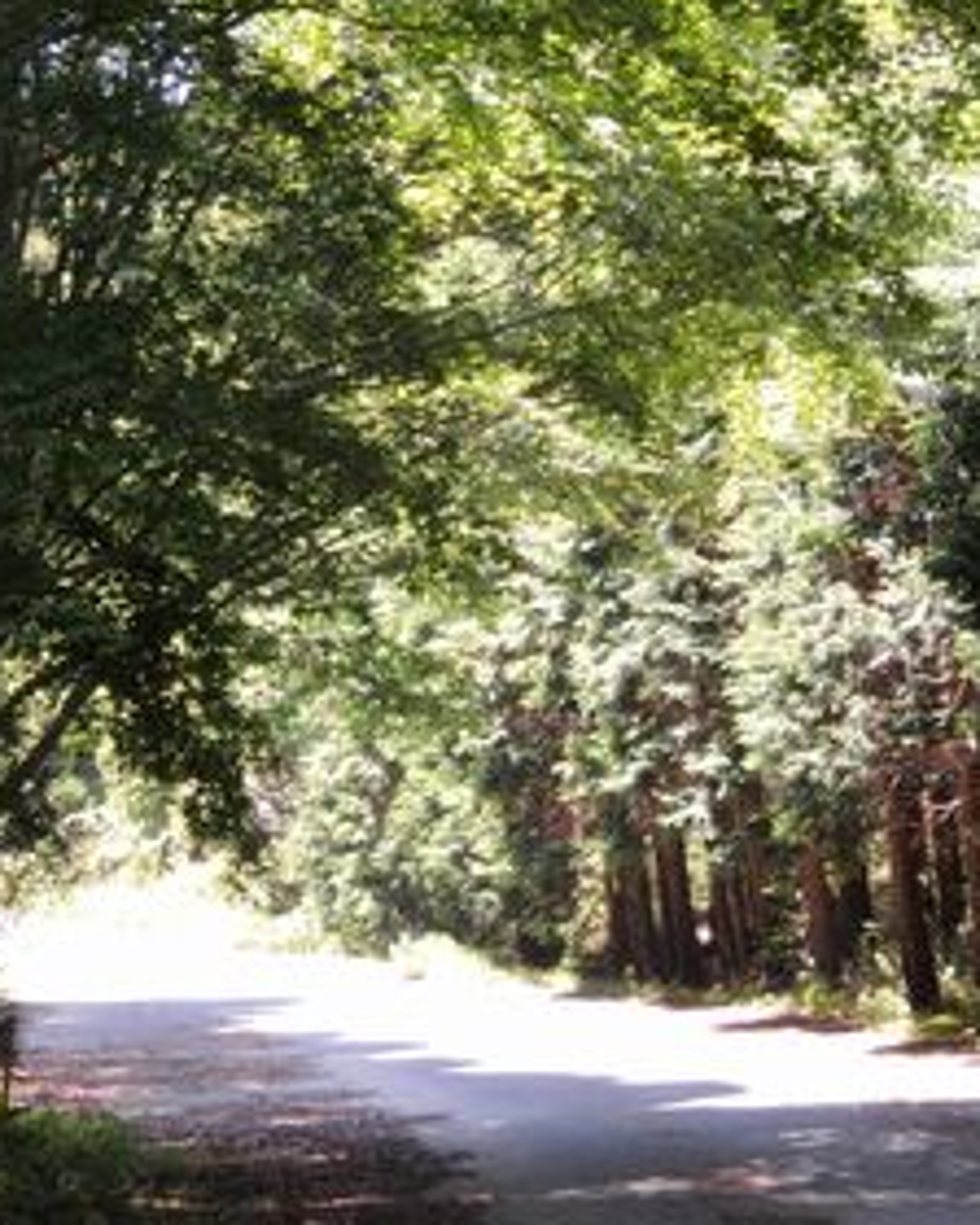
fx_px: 3372
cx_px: 429
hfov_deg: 16.5
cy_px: 326
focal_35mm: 93
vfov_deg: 20.5
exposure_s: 1/25
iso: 110
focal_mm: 10.7
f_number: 5.6
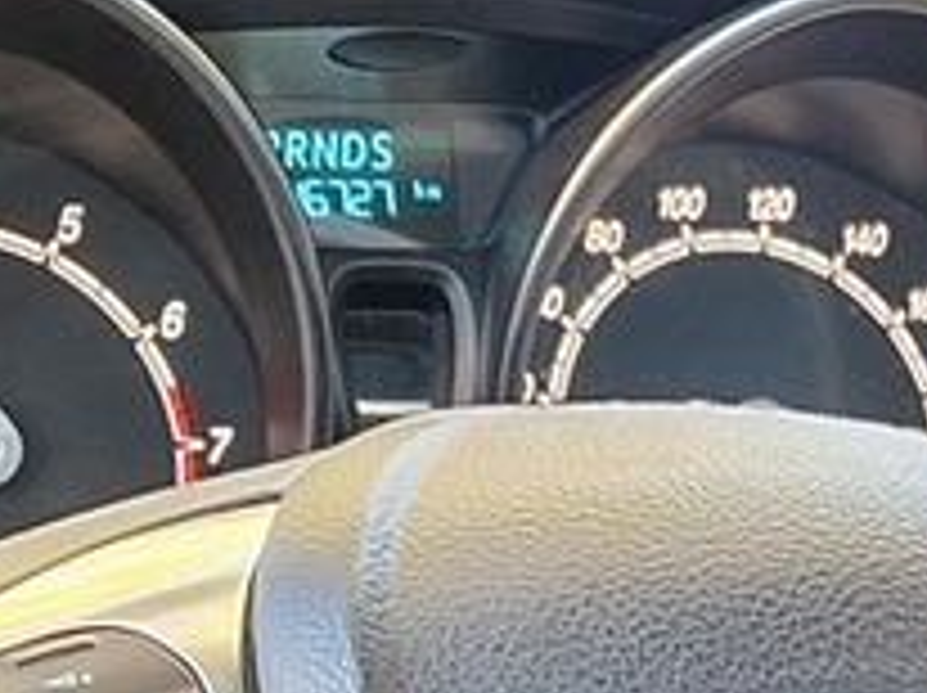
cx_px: 1354
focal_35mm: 161
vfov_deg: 8.3
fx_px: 4306
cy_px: 1760
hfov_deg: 11.8
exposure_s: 1/50
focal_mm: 5.54
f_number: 1.8
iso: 200
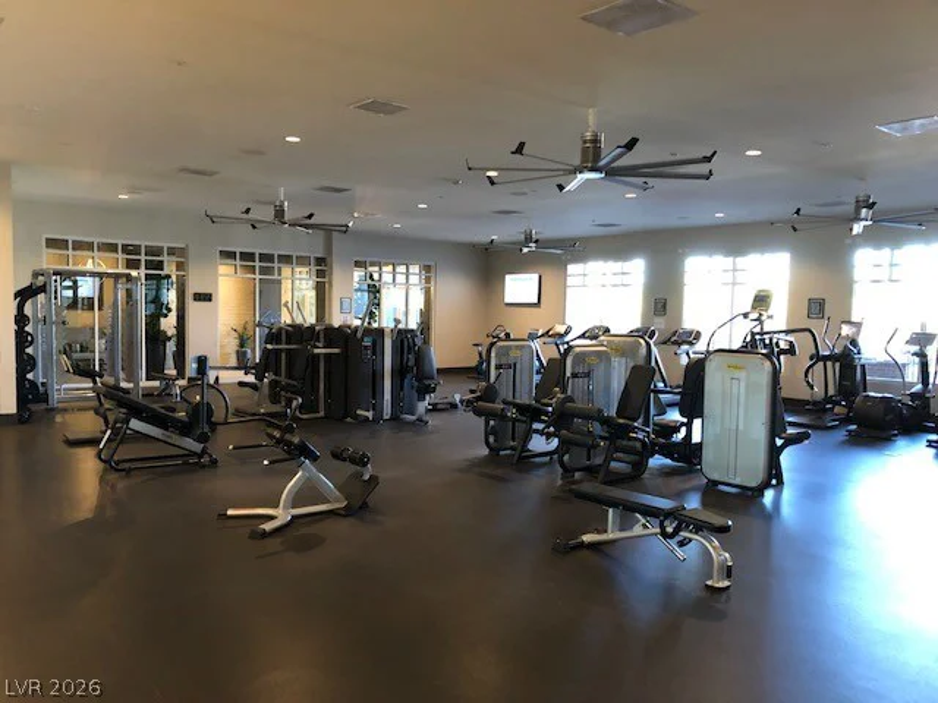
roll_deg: -1.0
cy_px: 352
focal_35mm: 28
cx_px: 469
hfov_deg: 63.4
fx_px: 759
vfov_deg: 49.7
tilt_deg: -5.6
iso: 80
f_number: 1.8
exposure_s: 1/7
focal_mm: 3.99
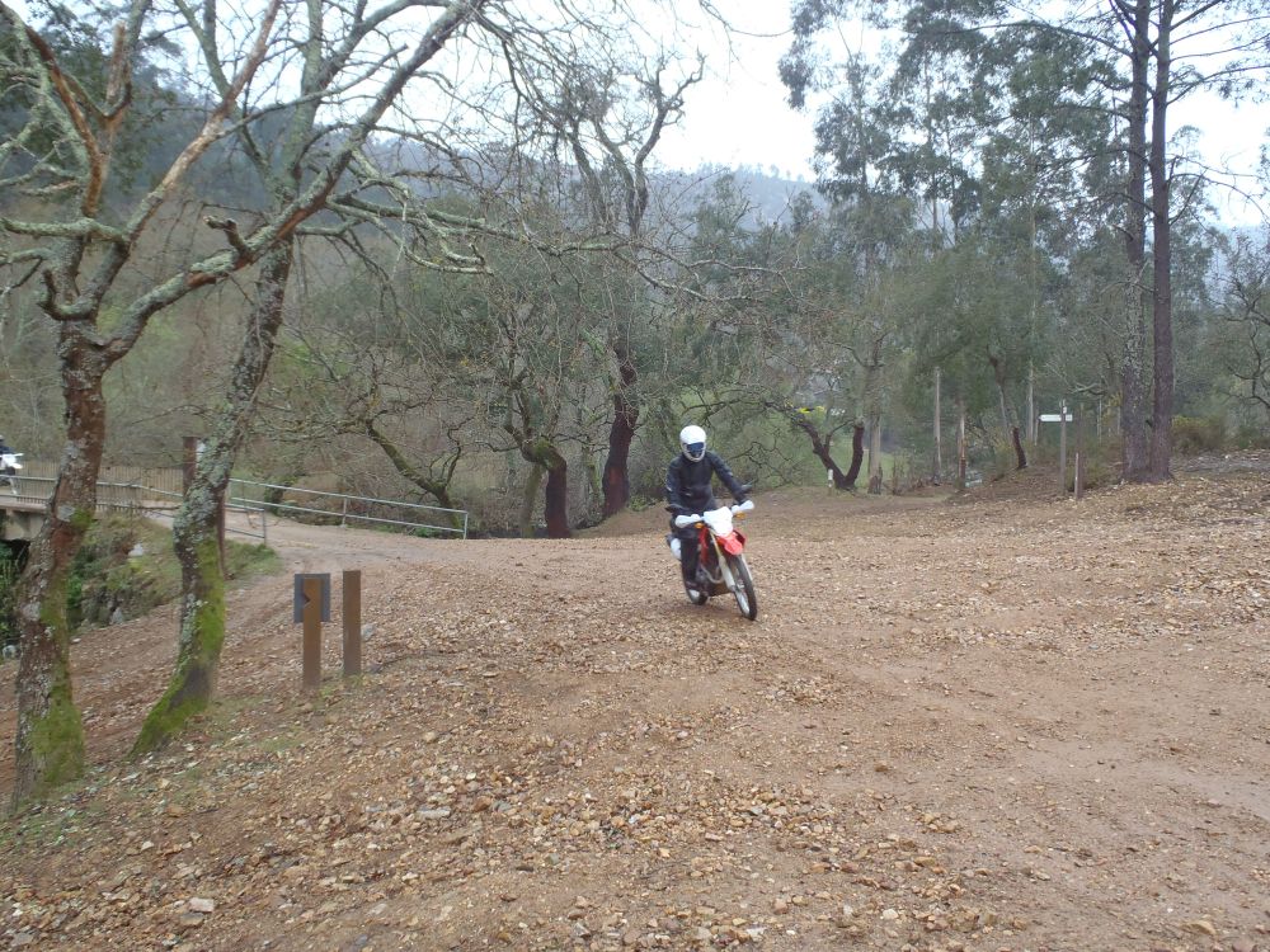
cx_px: 635
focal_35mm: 28
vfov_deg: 49.7
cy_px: 476
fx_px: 1027
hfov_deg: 63.4
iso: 100
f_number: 3.9
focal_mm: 5
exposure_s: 1/50
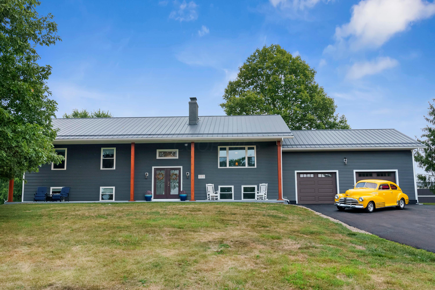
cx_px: 218
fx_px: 387
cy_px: 145
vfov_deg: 41.2
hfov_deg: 58.7
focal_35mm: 32
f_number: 8
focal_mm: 32
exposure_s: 1/320
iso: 640
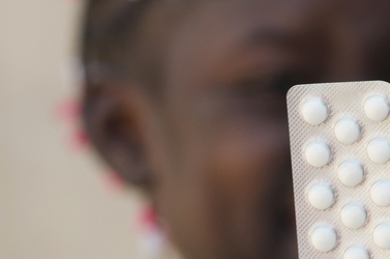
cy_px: 190
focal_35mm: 550
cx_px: 402
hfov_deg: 3.8
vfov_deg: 2.5
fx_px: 5948
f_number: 3.5
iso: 100
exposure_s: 1/500
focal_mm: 110
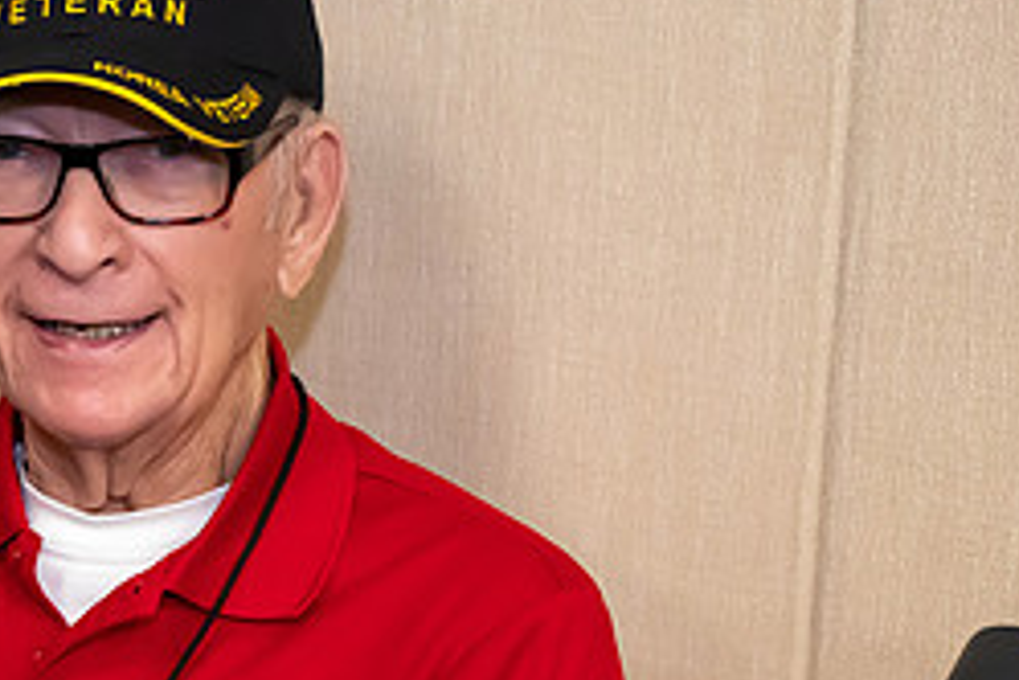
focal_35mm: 142
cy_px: 565
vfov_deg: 9.6
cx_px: -25
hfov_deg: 14.2
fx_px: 4019
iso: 12800
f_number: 6
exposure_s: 1/160
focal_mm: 61
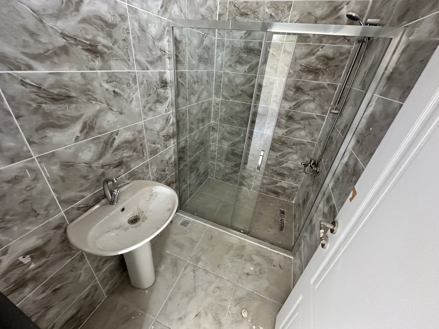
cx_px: 220
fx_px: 178
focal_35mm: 14
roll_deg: -5.5
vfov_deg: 85.7
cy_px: 164
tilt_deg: -30.5
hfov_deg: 102.1
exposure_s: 1/60
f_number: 2.2
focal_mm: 2.22
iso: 640
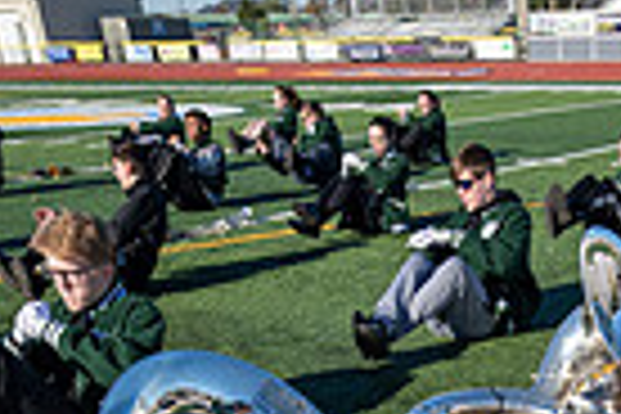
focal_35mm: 59
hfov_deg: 32.0
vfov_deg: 18.8
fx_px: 1018
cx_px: 576
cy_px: 704
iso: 160
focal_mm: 14
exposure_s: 1/2000
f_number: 4
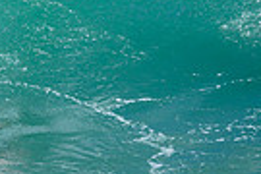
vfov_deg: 0.4
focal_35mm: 3493
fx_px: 25322
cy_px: -119
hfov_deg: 0.6
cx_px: -147
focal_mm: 800
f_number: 6.3
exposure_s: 1/2000
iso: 320
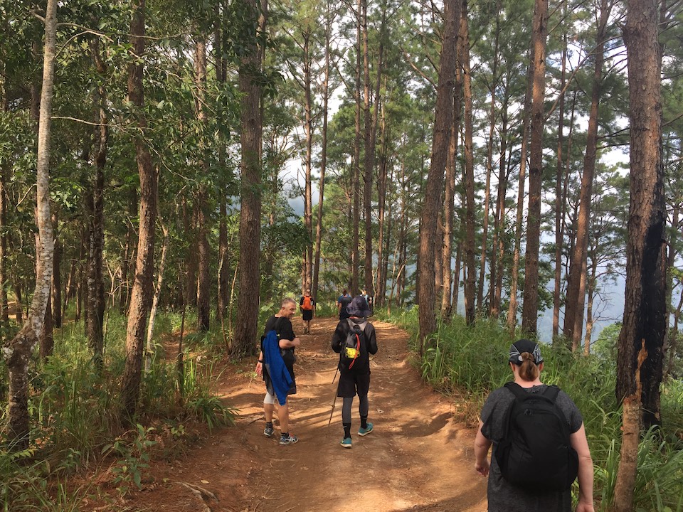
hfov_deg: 61.7
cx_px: 342
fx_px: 572
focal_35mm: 29
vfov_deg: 48.2
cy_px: 256
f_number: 2.2
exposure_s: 1/347
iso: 32
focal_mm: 4.15
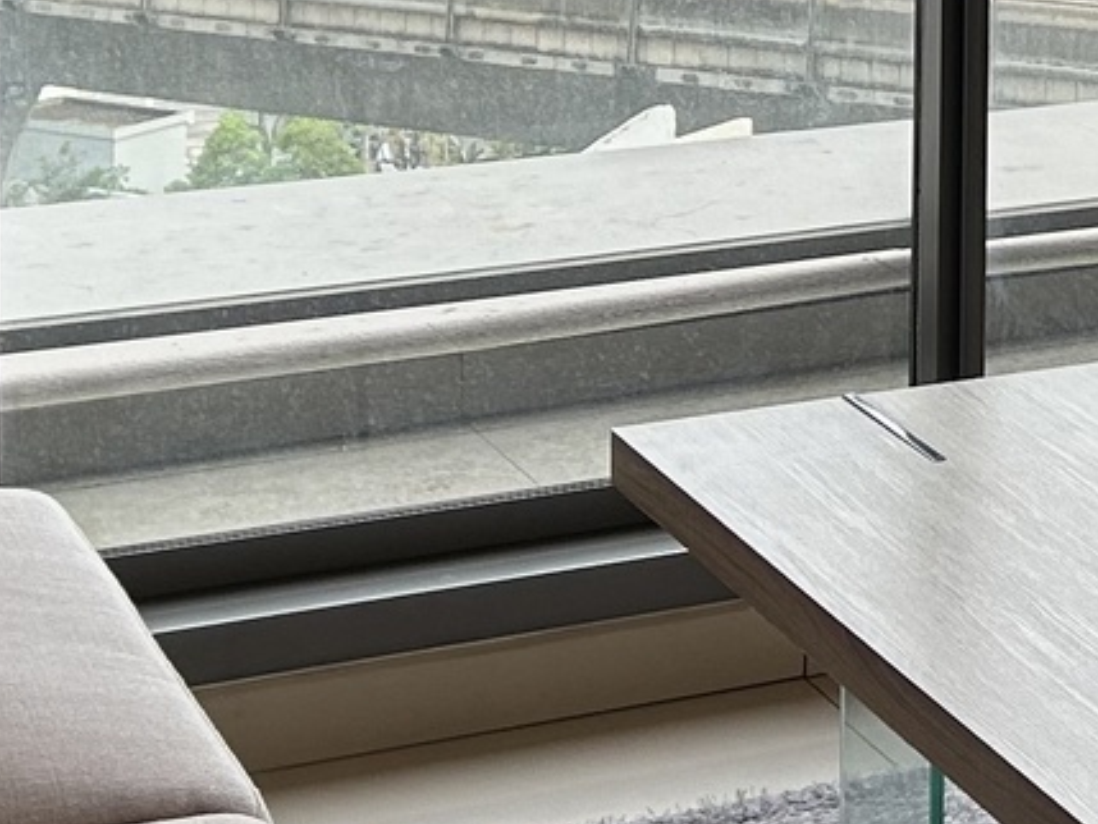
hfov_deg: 15.2
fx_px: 3934
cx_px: 1392
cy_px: -448
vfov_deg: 11.4
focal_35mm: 124
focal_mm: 5.7
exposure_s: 1/104
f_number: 1.5
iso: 32
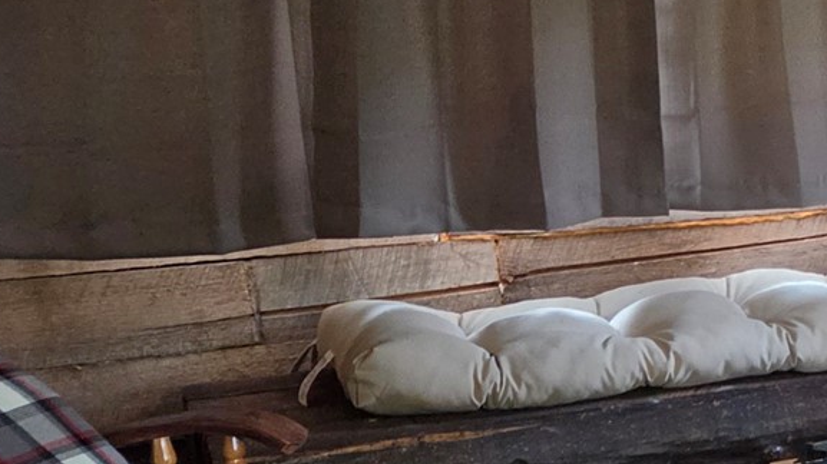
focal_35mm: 89
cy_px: 327
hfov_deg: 20.3
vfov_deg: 13.5
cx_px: 1263
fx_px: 1951
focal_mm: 5.4
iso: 640
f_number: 1.8
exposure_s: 1/120
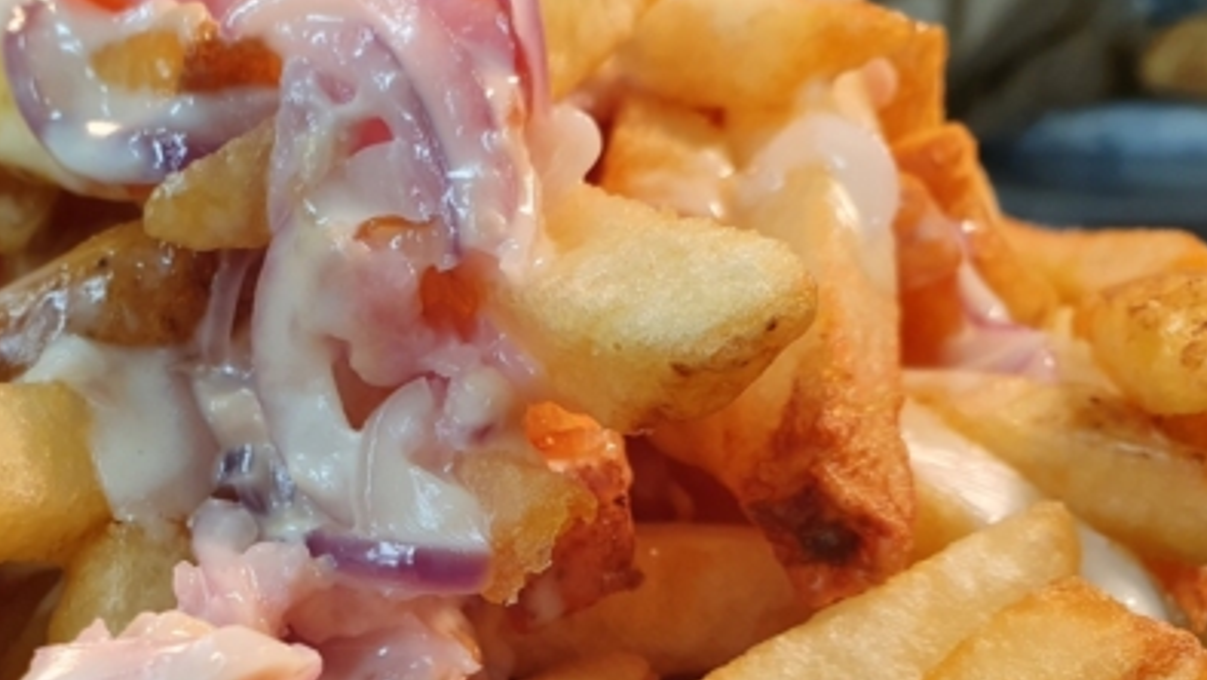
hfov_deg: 43.4
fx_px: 1473
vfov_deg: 25.4
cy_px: 579
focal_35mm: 46
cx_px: 325
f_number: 2.4
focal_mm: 4.32
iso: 160
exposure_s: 1/100
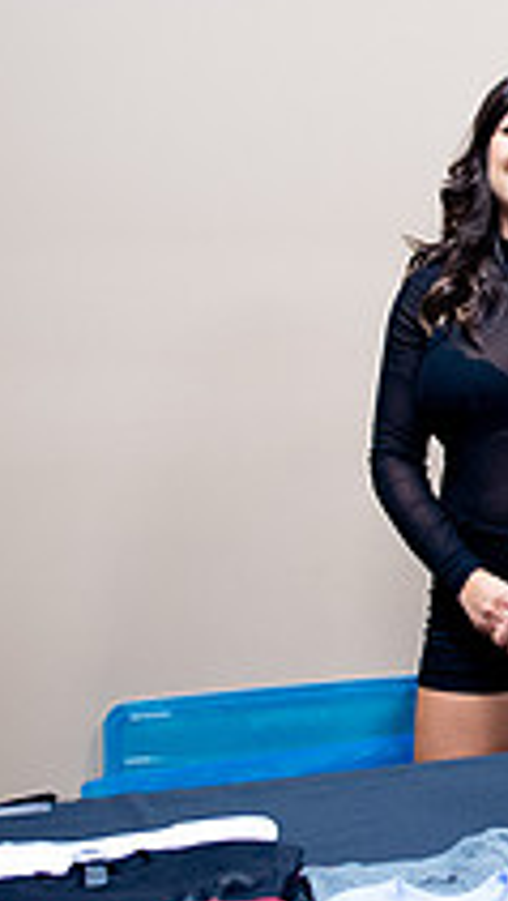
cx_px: 807
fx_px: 1649
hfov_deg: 15.8
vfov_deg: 30.5
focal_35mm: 69
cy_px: 389
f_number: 2.8
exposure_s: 1/125
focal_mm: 24
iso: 3200
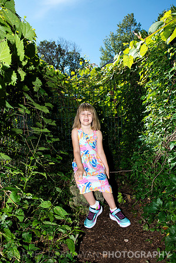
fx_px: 176
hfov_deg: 53.1
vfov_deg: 73.7
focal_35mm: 24
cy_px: 132
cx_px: 88
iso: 100
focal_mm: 24
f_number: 10
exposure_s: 1/100
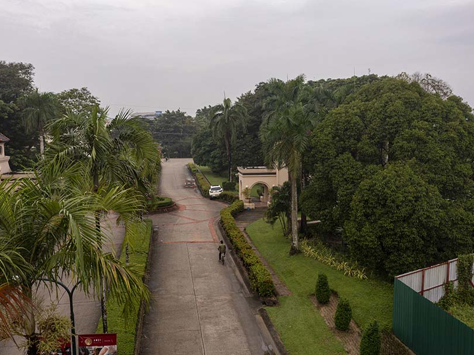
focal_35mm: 32
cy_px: 176
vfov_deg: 44.2
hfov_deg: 56.8
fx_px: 438
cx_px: 248
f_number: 4
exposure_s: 1/400
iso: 100
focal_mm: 10.26
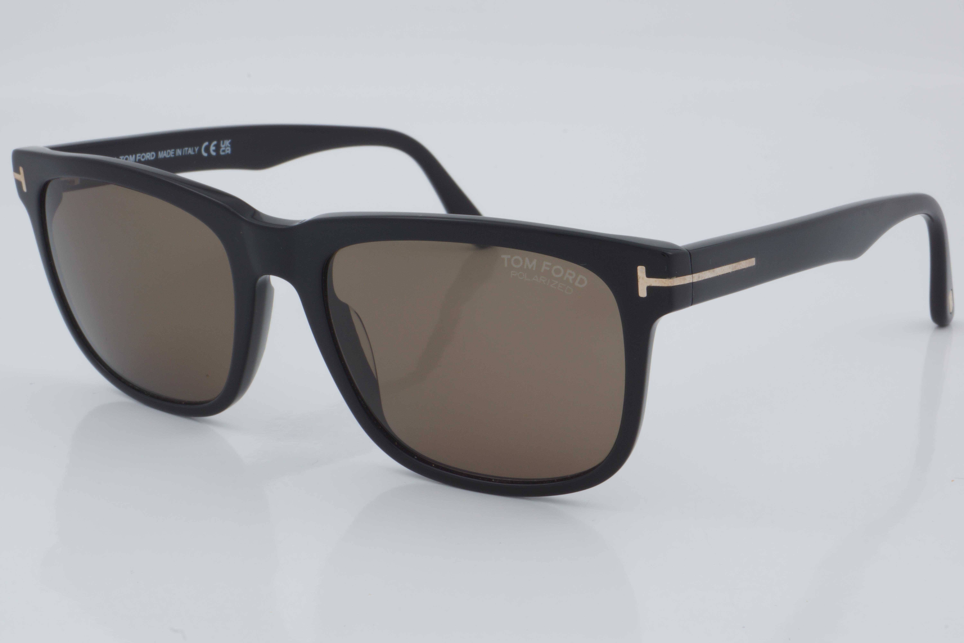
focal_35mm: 75
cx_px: 482
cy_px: 322
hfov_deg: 27.0
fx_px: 2008
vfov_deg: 18.2
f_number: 32
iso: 100
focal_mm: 50
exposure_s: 1/4
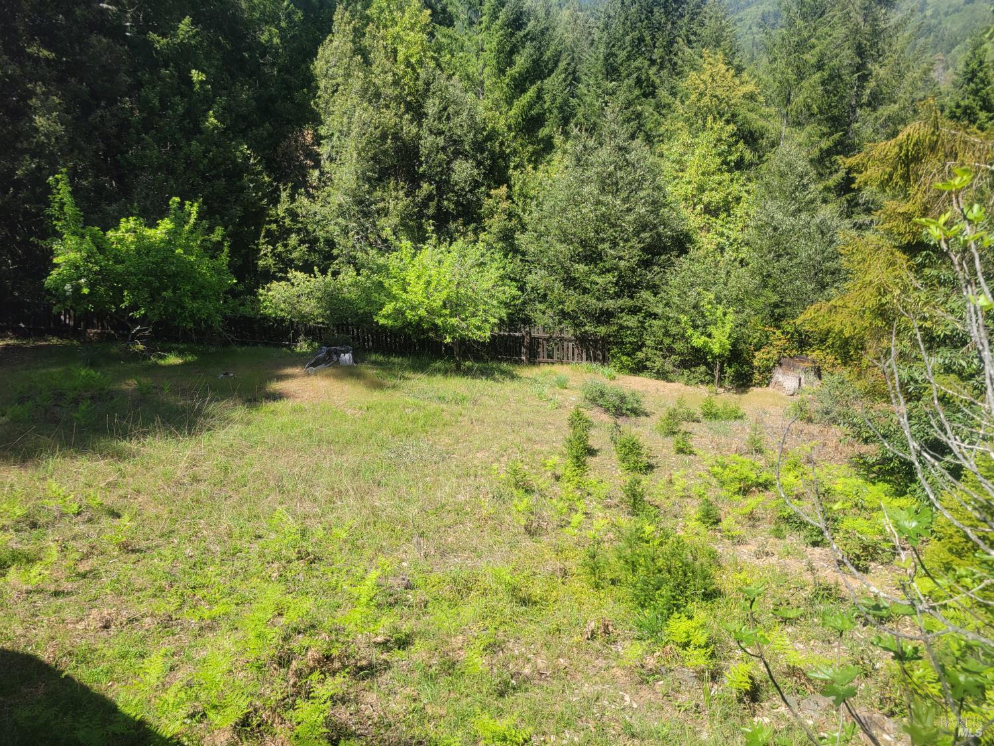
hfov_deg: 67.3
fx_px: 747
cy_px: 373
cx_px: 497
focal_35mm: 26
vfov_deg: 53.1
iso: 40
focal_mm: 5.4
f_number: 1.8
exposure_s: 1/1170
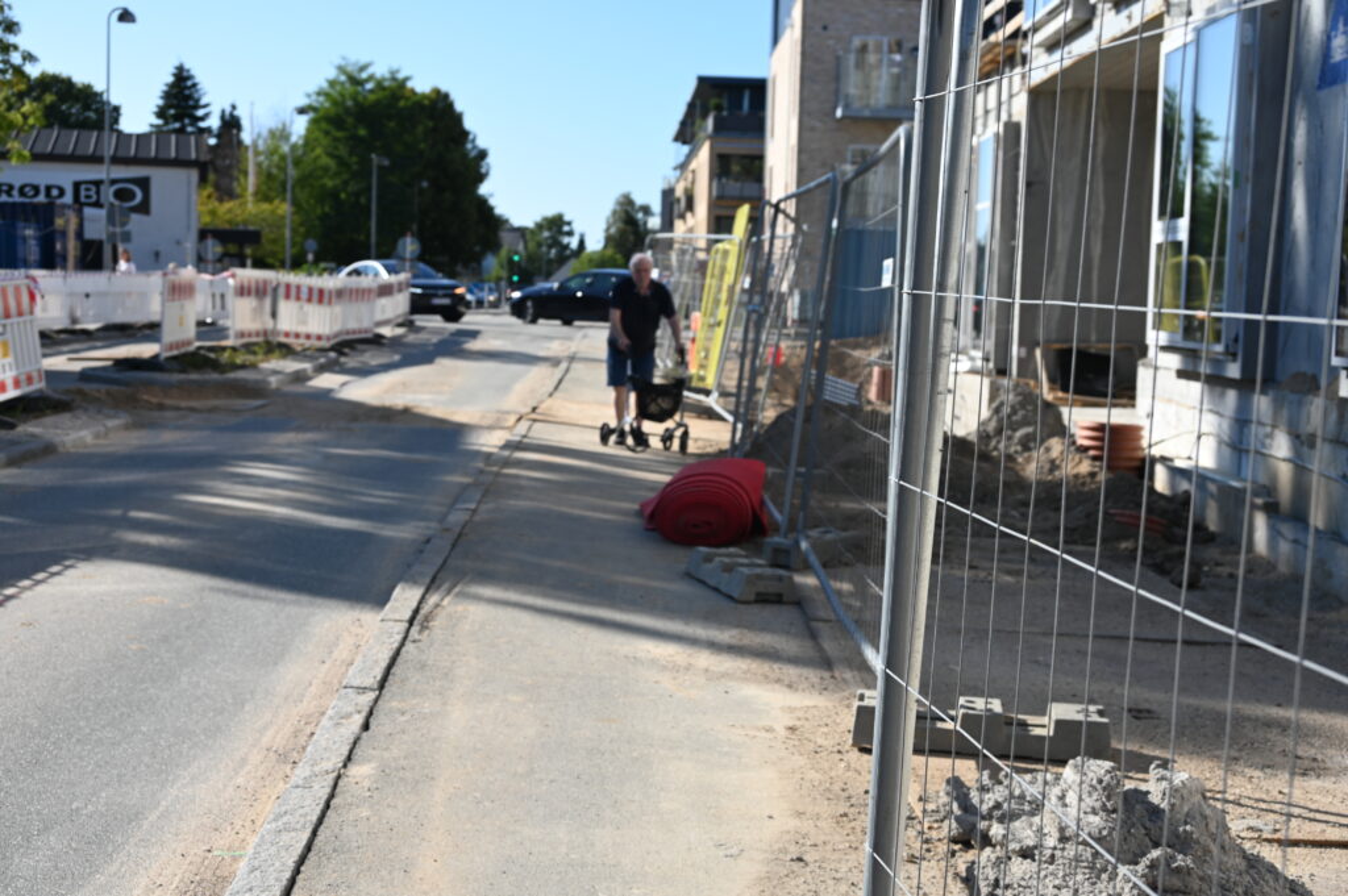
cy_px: 448
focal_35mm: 50
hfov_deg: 39.6
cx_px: 674
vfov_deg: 26.9
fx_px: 1871
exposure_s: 1/320
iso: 100
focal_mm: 50
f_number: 6.3
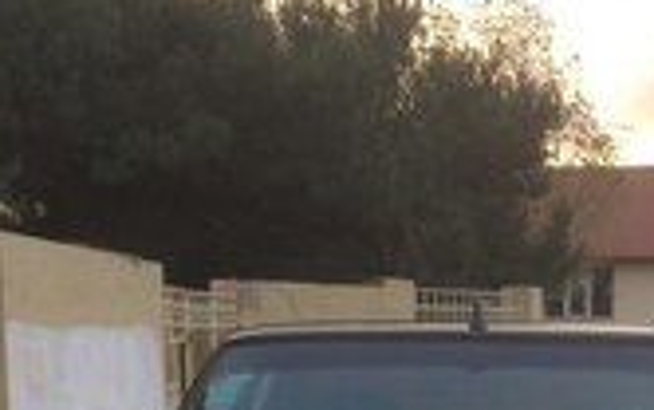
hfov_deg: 22.4
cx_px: 465
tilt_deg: -13.3
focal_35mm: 92
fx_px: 1641
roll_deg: -0.3
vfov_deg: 13.2
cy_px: 658
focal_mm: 4.15
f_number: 2.2
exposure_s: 1/100
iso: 50
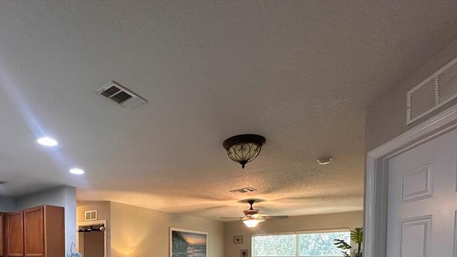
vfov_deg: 40.5
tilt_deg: -2.2
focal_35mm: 24
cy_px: 268
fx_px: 291
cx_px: 172
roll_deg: -0.7
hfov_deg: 75.0
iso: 400
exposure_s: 1/60
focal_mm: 2.22
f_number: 2.2
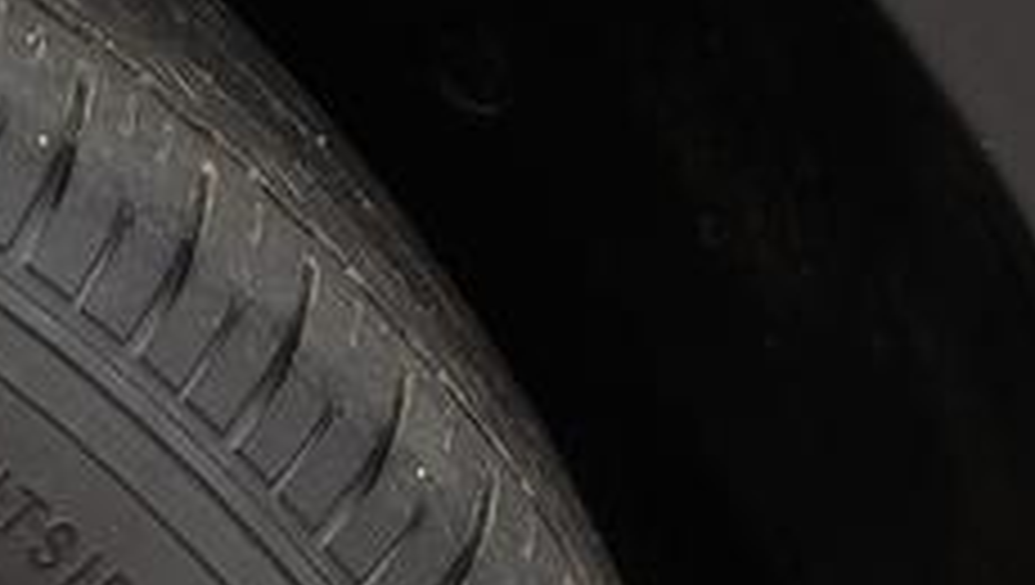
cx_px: -1315
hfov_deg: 4.7
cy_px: 1286
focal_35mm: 452
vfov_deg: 2.7
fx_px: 12419
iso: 100
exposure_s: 1/3
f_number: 5.6
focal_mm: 48.2
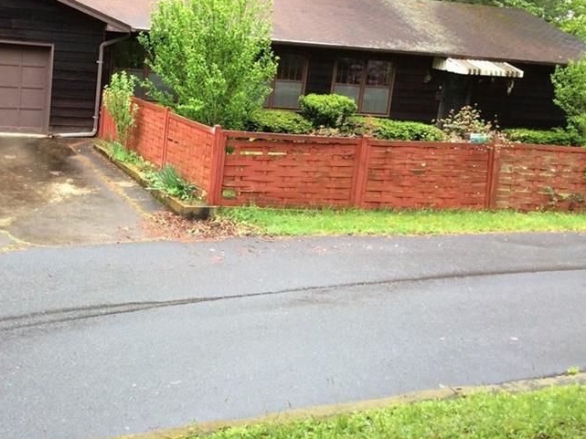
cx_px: 165
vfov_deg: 28.6
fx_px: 864
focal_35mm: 51
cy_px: 196
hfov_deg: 36.8
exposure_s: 1/120
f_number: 2.4
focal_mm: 3.3
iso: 64
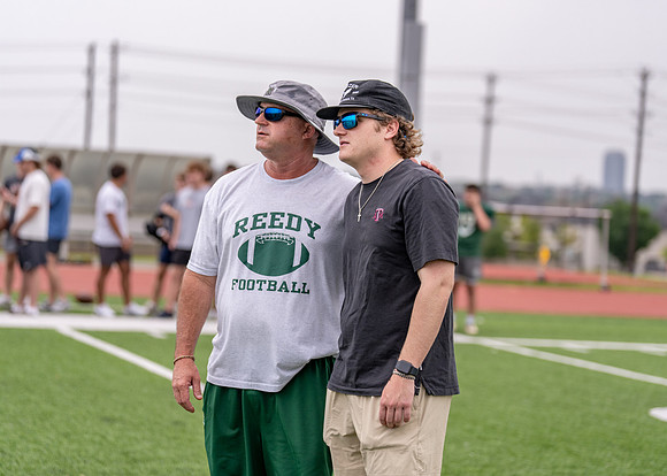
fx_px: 1888
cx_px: 334
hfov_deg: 20.0
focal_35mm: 100
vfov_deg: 14.4
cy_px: 238
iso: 320
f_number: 2.8
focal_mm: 95
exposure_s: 1/2500
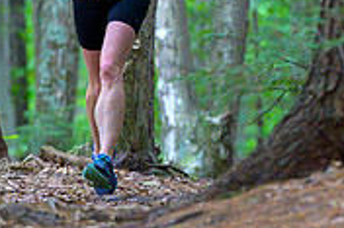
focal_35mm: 660
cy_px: -27
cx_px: 137
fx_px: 6301
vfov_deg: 2.1
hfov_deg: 3.1
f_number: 4
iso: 8000
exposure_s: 1/200
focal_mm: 200
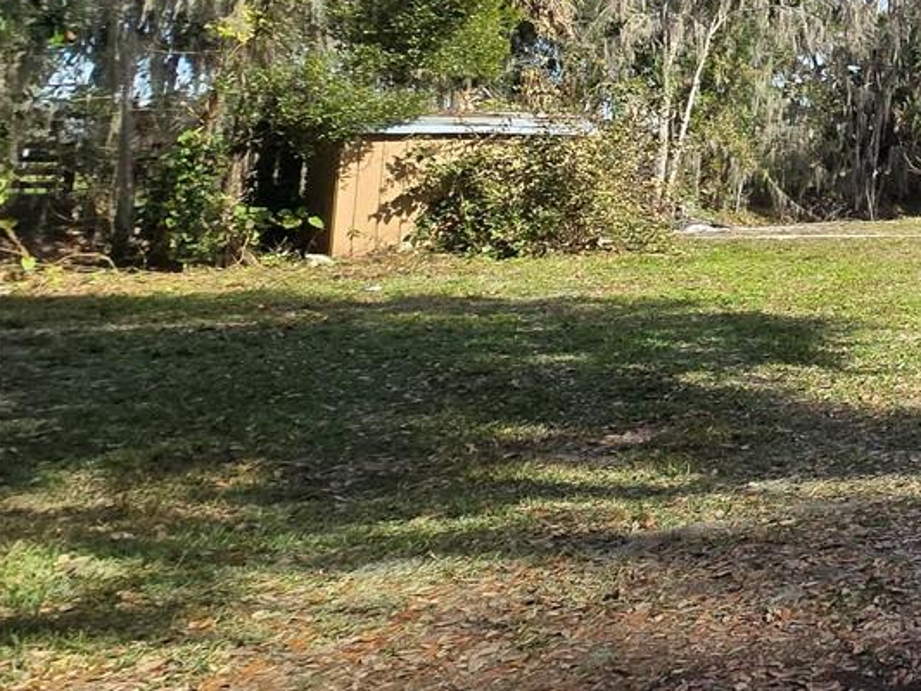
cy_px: 73
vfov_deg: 34.8
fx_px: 1038
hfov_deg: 29.3
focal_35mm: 39
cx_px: 1377
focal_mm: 2.2
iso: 50
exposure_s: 1/963
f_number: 2.2
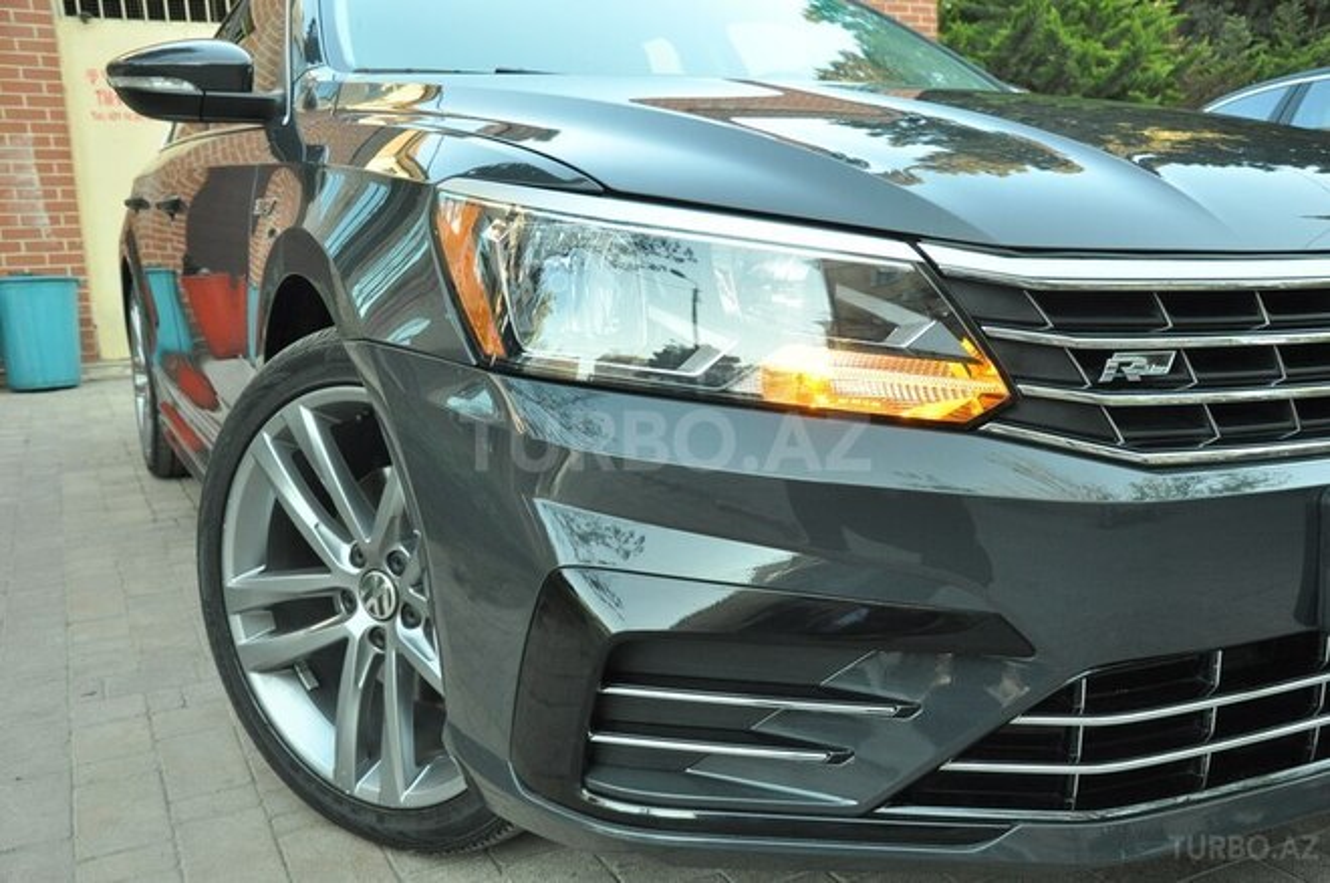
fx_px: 1217
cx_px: 665
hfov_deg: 57.3
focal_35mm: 33
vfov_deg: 39.9
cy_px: 442
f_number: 5.6
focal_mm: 22
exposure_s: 1/125
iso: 800
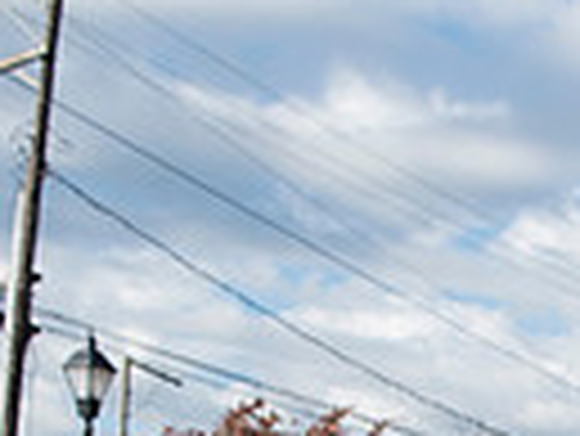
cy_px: 847
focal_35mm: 104
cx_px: 863
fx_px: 1744
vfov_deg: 12.6
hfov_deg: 17.1
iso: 250
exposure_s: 1/1250
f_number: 4.5
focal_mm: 24
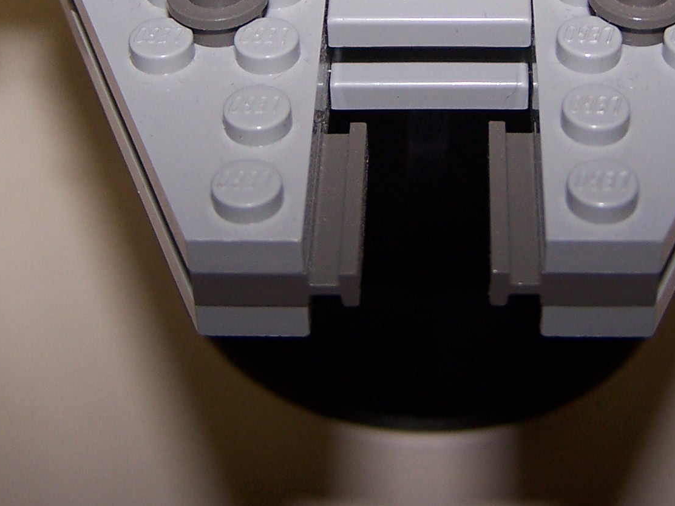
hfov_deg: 22.2
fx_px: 1716
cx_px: 423
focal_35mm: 88
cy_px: -13
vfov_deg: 16.4
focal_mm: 6.3
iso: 80
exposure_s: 1/60
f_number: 2.8
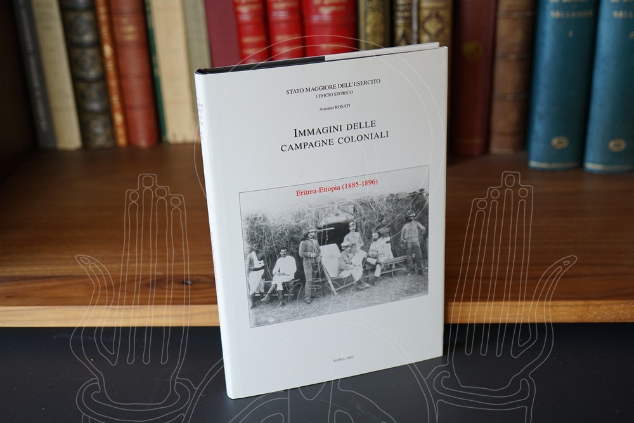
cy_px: 212
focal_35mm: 50
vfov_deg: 27.0
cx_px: 317
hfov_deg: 39.6
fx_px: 881
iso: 1250
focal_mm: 50
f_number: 4
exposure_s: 1/160
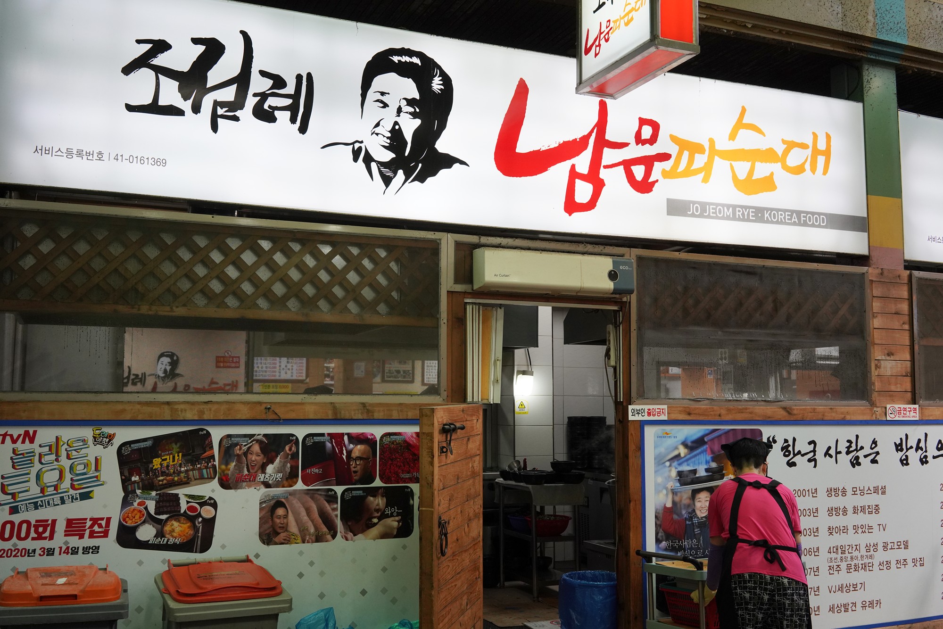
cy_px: 314
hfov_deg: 54.4
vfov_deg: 37.9
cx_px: 472
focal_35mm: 35
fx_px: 917
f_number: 8
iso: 1600
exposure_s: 1/100
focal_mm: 35
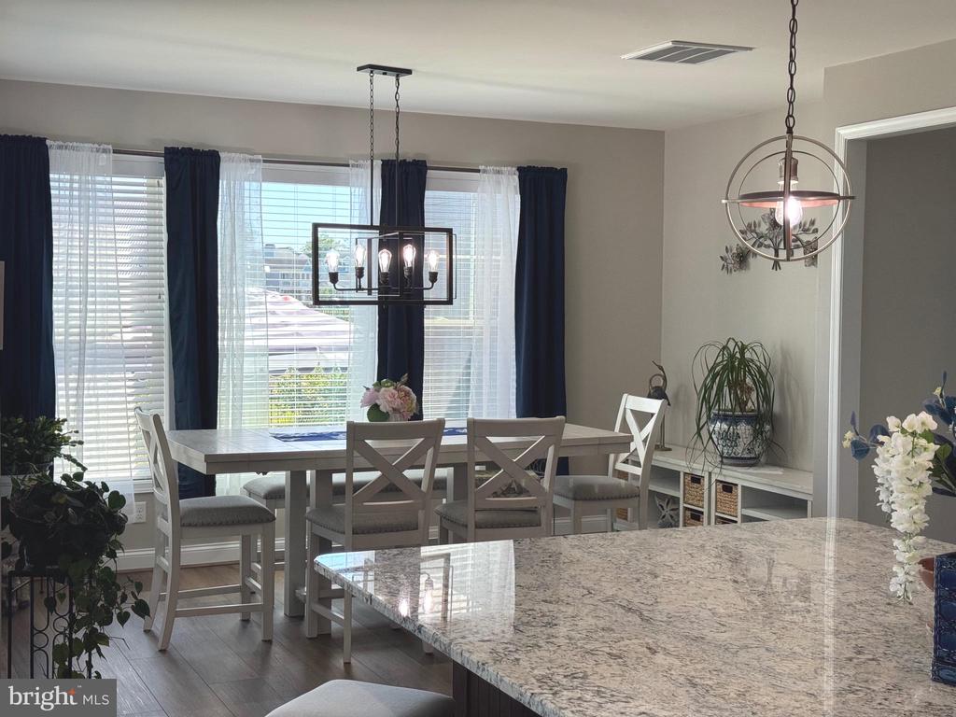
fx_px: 1326
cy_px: 358
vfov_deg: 30.3
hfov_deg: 39.7
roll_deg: -0.6
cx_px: 478
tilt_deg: -3.3
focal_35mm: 48
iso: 64
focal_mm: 6.76
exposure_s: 1/397
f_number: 1.78
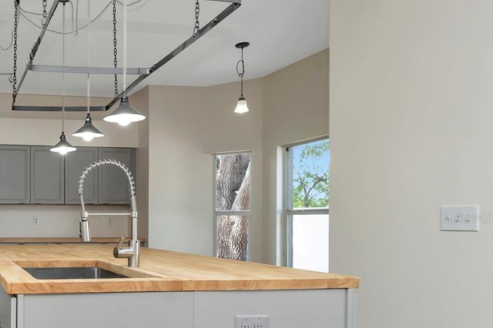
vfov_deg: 40.6
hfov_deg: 49.7
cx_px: 18
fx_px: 438
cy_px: 218
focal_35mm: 32
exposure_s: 1/60
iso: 200
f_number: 8
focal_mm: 11
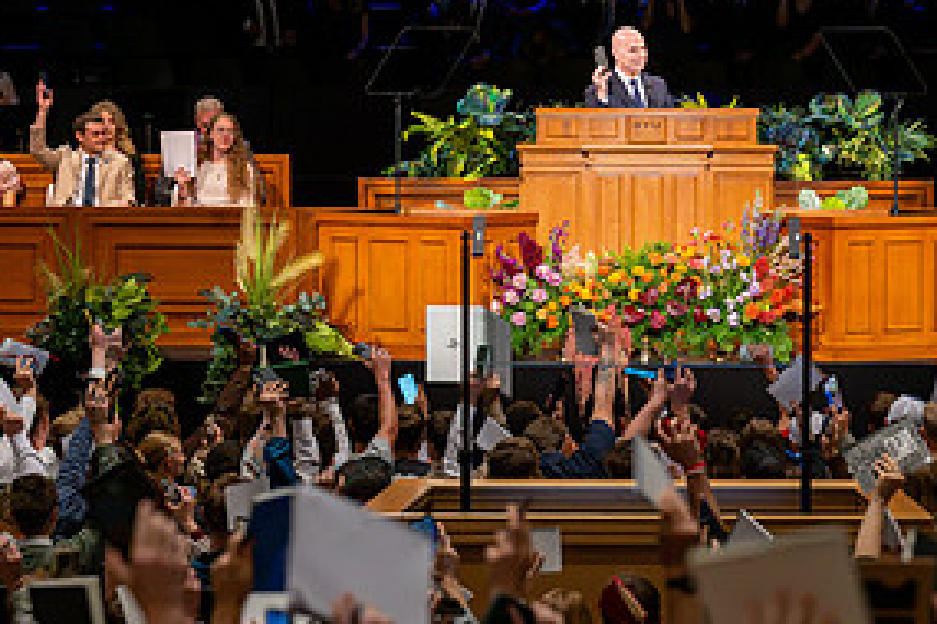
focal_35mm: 236
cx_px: 641
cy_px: 200
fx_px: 6142
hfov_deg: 8.7
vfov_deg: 5.8
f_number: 4
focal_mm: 115
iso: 1600
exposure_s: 1/320
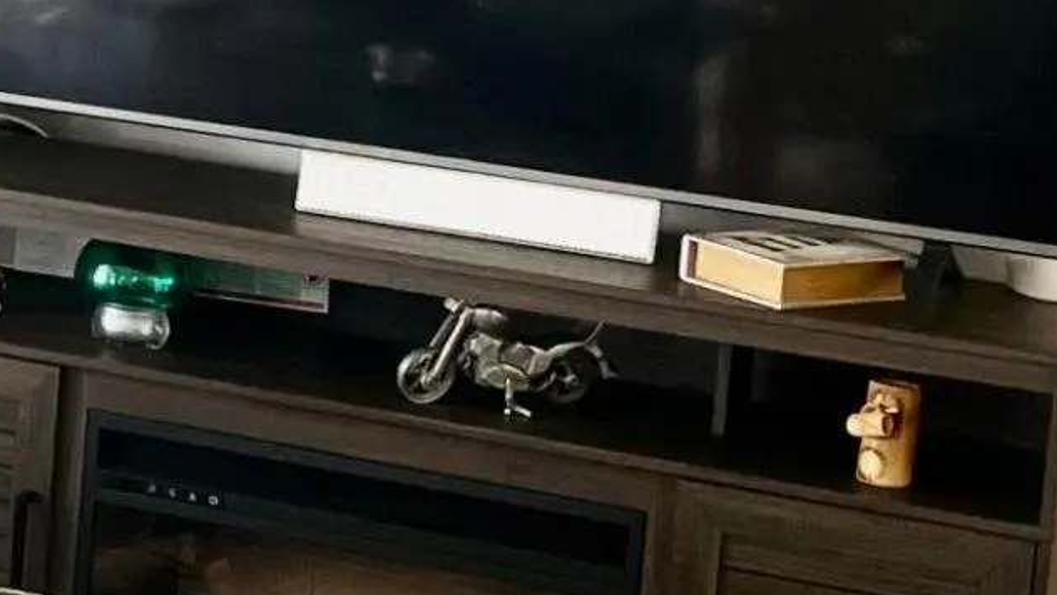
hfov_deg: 15.9
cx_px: -259
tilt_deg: -5.1
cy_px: -150
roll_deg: -3.7
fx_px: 3617
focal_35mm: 129
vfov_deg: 9.3
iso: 125
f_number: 1.5
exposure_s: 1/120
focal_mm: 5.7
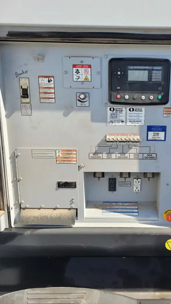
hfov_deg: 39.7
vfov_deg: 66.1
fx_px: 234
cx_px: 115
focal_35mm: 29
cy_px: 151
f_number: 1.8
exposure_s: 1/1307
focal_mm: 5.4
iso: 40
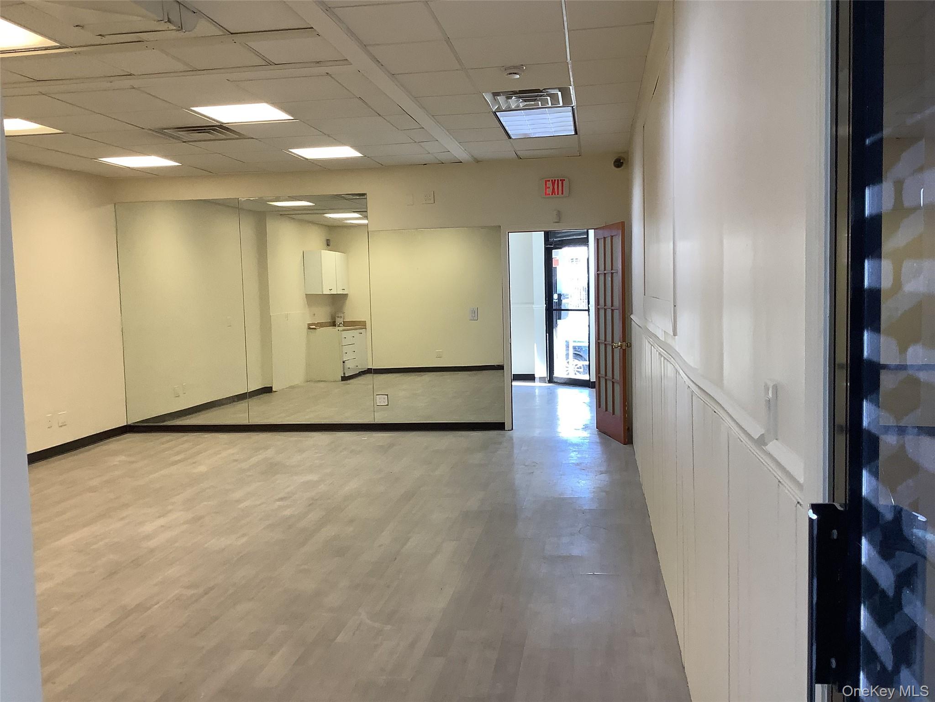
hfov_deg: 58.4
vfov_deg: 45.4
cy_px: 351
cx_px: 468
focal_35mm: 31
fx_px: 837
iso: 100
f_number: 2.4
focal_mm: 3.3
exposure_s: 1/120
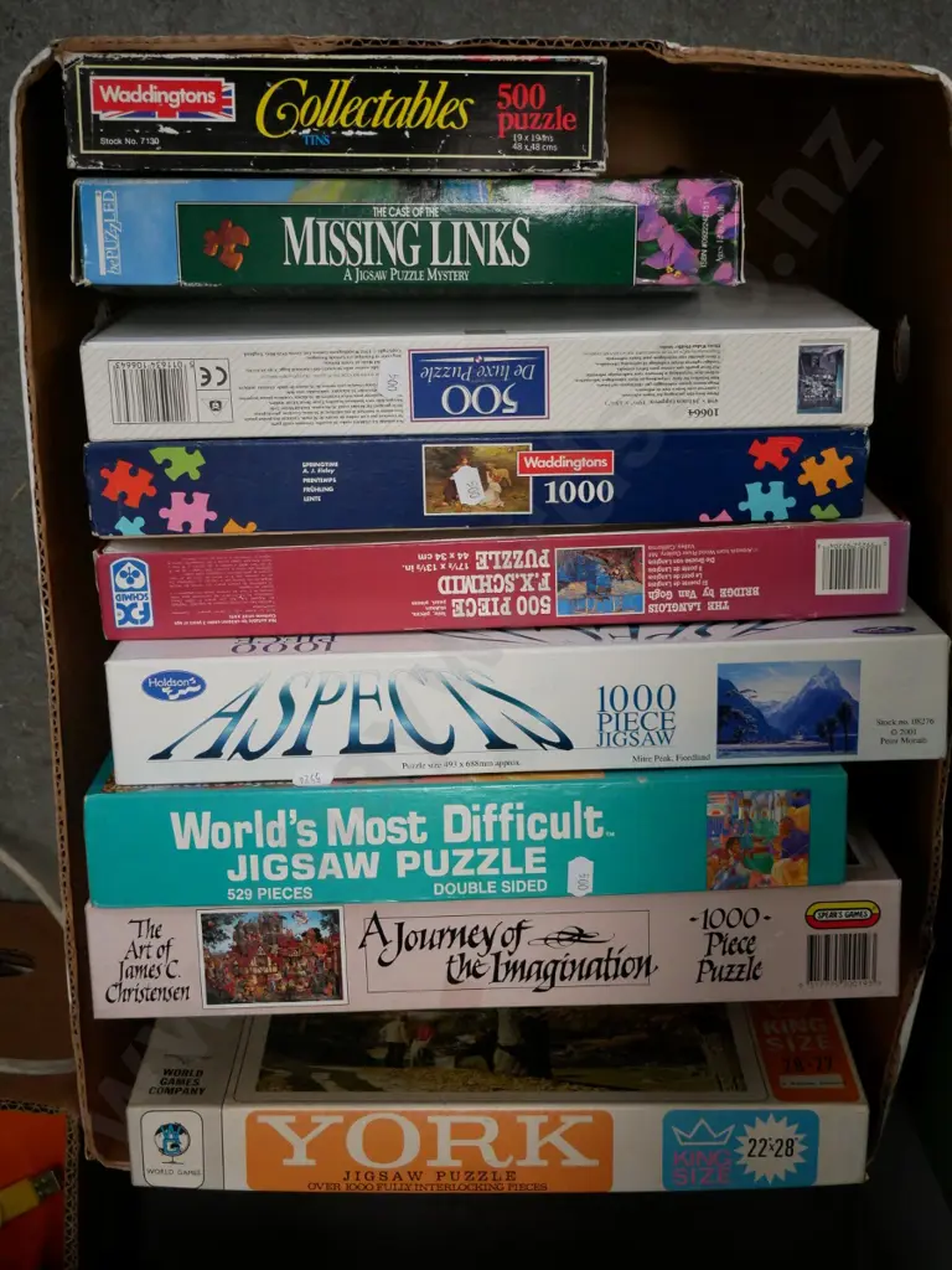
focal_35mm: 46
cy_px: 635
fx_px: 1687
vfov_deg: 41.2
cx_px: 476
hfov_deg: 31.5
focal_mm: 23
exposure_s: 1/60
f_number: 4.3
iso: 2000
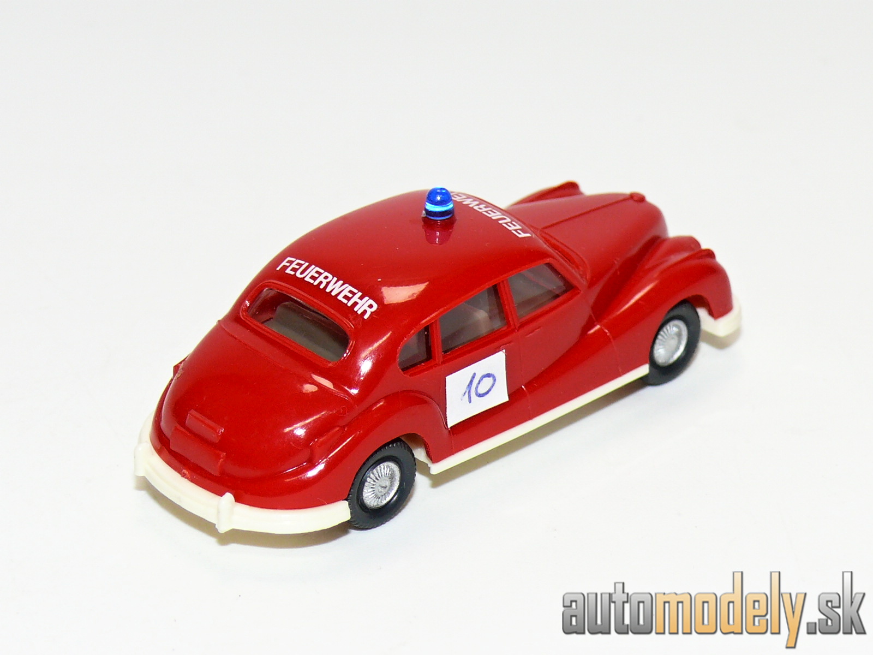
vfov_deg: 11.1
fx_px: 3379
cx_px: 436
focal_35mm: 134
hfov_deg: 14.7
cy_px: 328
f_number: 4
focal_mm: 15.9
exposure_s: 1/30
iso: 100
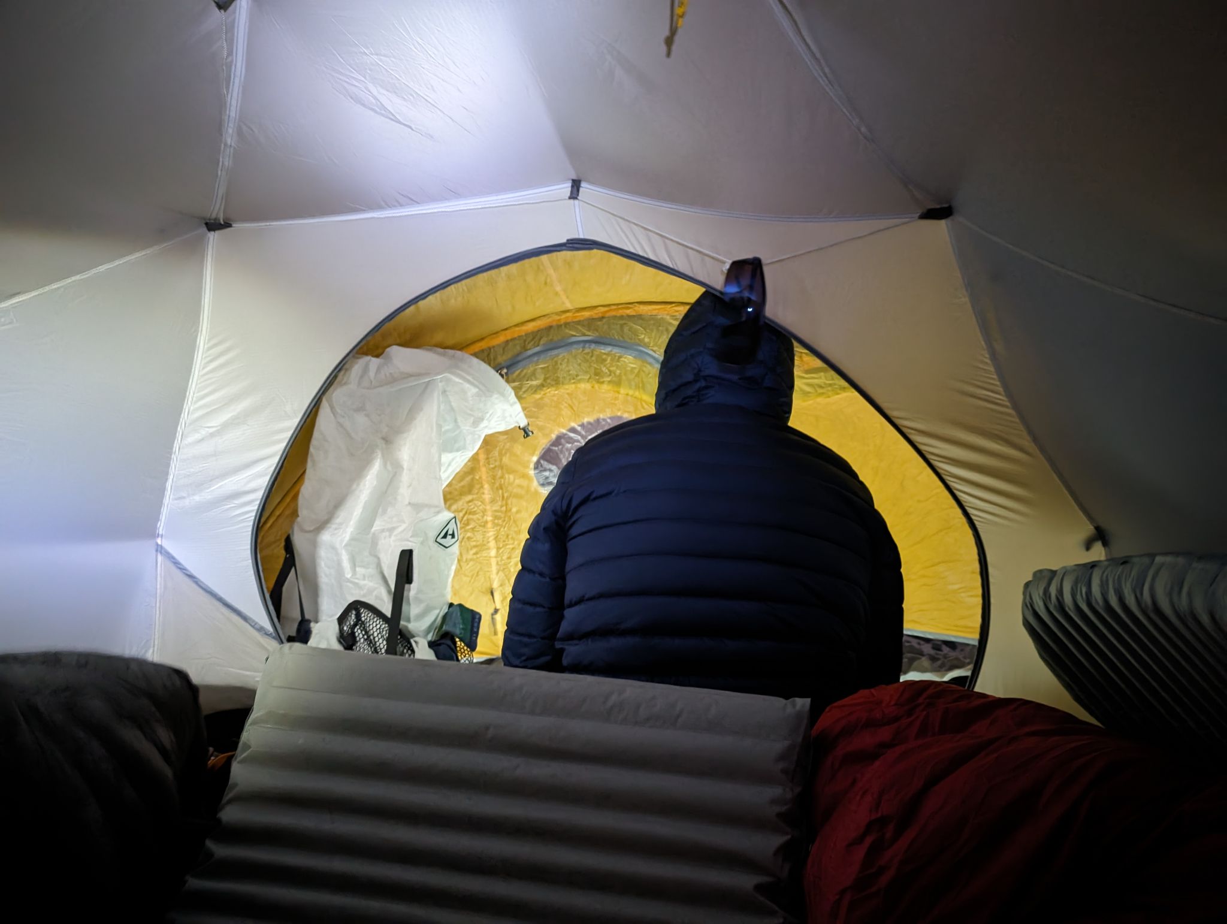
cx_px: 614
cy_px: 462
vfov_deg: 56.9
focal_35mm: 24
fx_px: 852
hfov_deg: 71.5
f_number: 1.68
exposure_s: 1/2.87
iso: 1334
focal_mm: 6.9
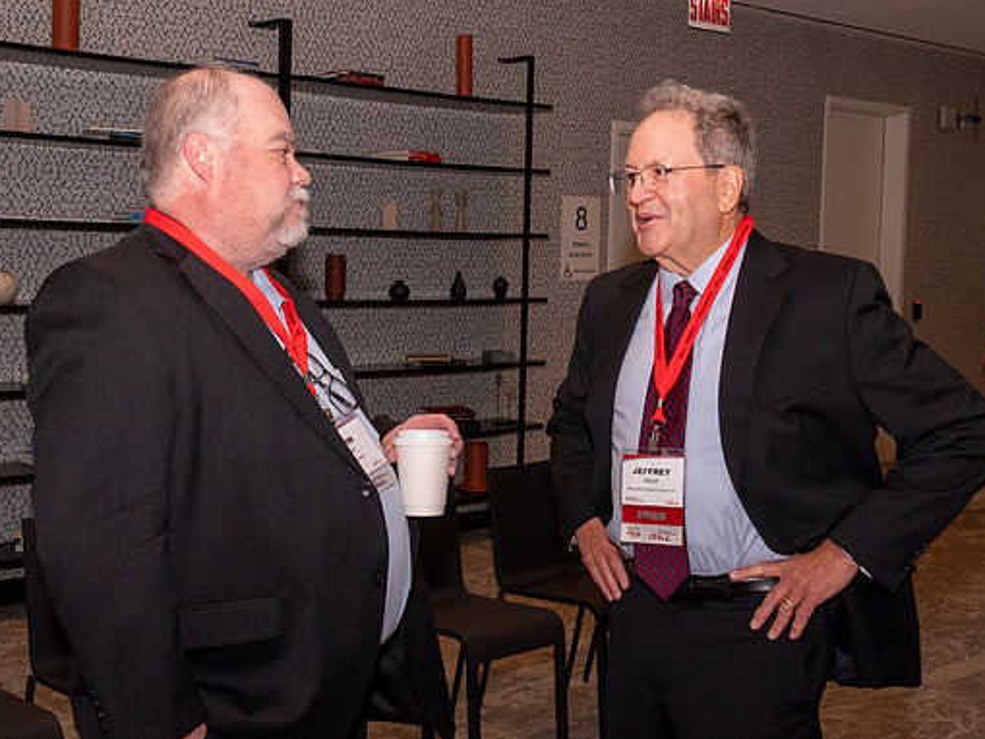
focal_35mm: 49
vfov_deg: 29.7
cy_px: 369
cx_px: 453
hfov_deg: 38.9
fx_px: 1395
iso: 2500
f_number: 9
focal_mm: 28
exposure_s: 1/125
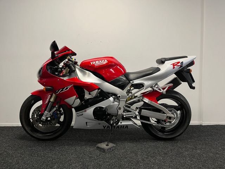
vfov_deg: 53.1
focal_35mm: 26
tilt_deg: -2.3
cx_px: 112
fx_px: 169
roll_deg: +0.3
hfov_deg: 67.3
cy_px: 84
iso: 64
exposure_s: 1/50
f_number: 1.6
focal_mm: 5.1
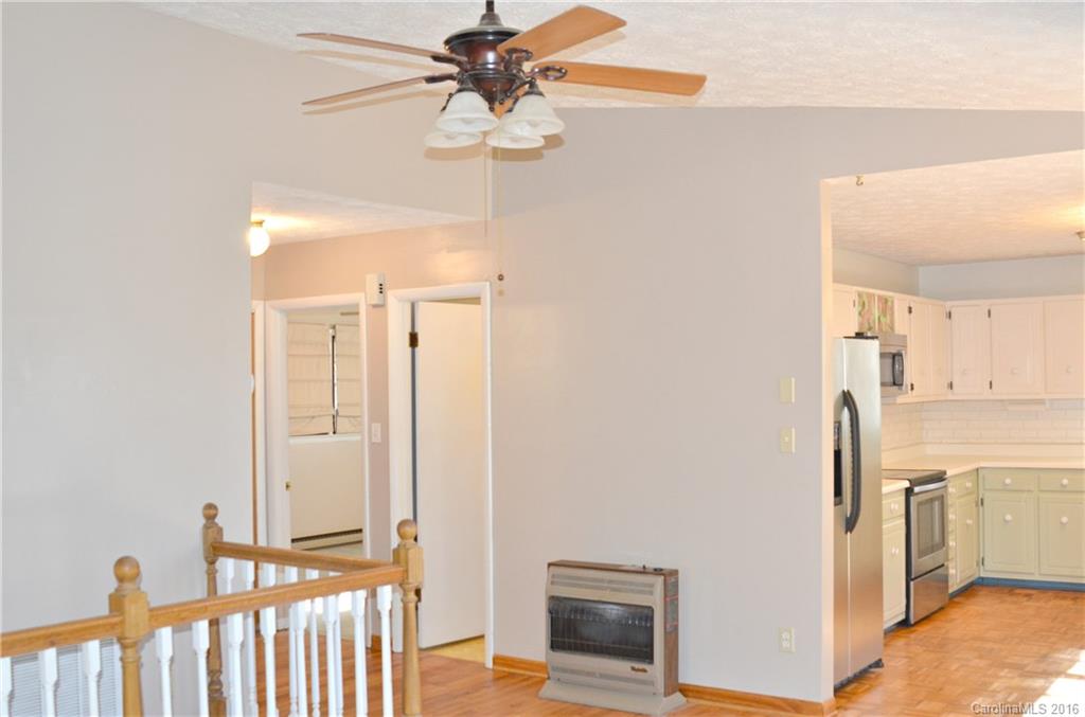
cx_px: 542
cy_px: 358
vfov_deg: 36.7
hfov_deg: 53.3
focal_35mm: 36
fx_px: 1082
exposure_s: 1/60
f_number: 5
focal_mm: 24
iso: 800
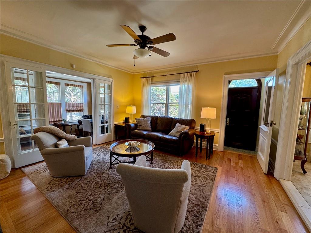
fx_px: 126
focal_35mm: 14
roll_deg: -2.0
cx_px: 156
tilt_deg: -6.4
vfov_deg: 85.7
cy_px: 116
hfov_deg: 102.1
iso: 160
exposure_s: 1/60
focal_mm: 2.22
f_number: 2.2
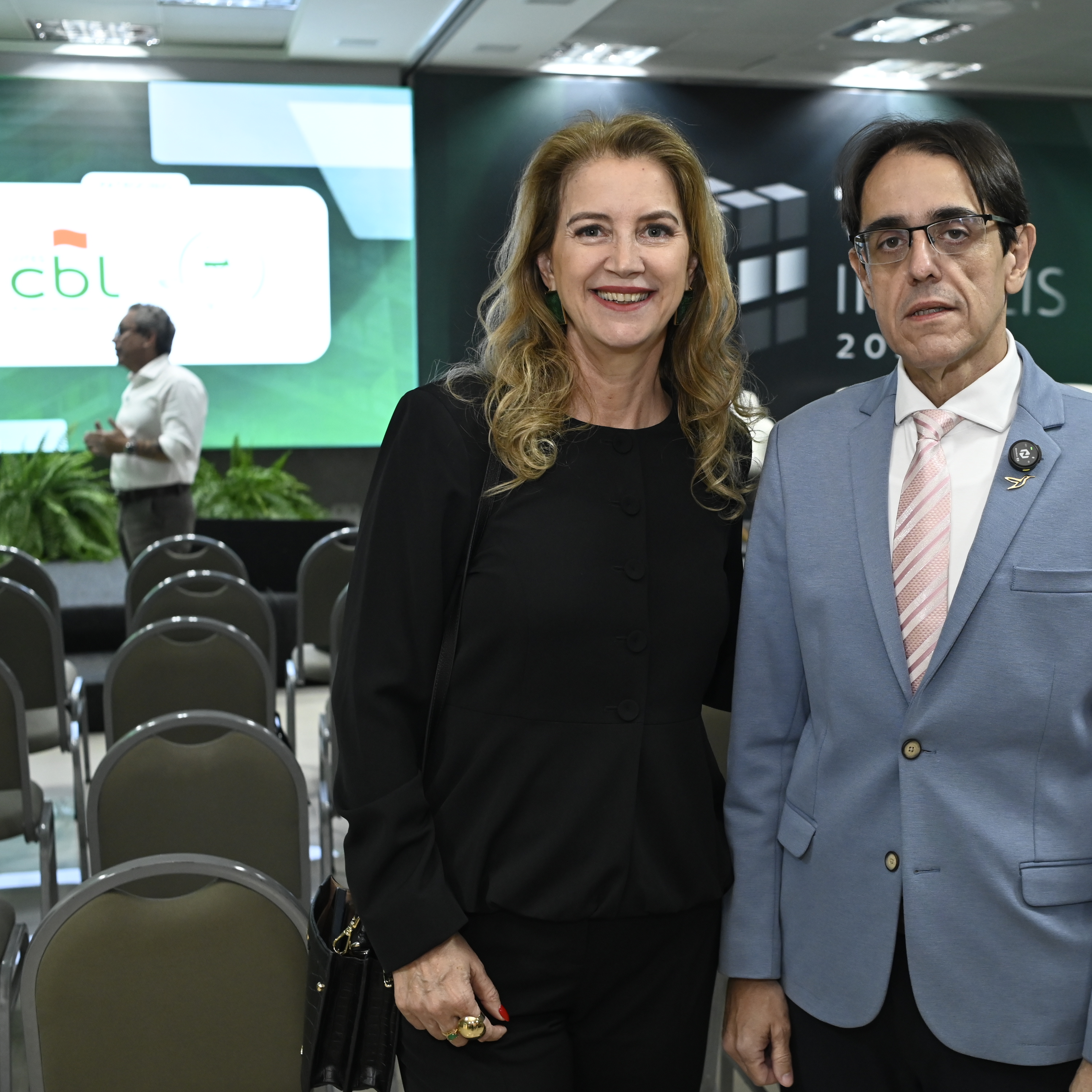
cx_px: 709
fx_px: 1606
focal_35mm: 45
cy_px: 549
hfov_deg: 37.2
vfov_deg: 37.6
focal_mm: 35
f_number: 4
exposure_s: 1/125
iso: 2500
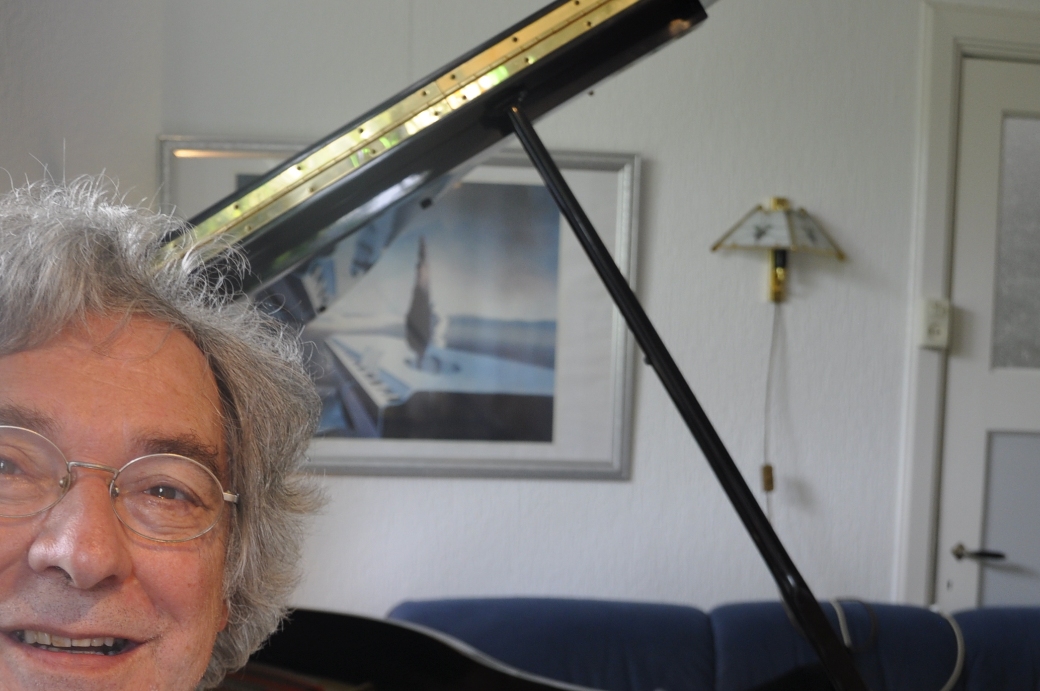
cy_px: 703
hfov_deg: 35.7
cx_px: 517
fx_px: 1616
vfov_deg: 23.1
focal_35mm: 56
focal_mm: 18
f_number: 4
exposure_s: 1/15
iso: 200
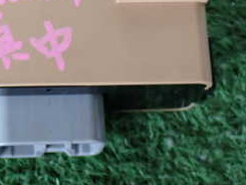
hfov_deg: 14.8
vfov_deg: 11.1
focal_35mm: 132
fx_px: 939
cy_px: 2
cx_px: 40
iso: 800
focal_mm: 9.65
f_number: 3.3
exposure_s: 1/50
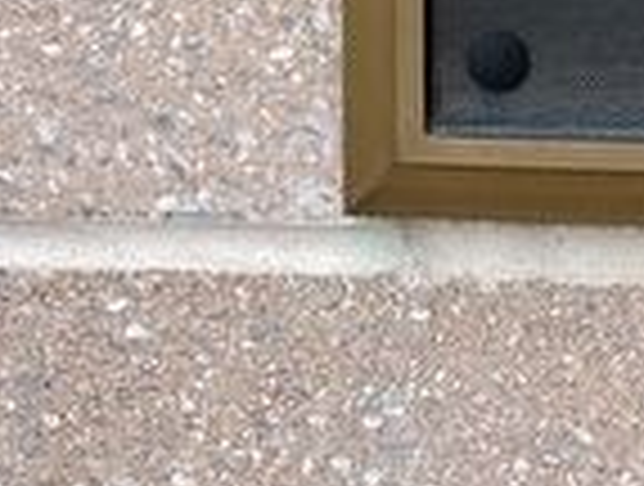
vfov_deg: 9.3
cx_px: 1365
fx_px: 2704
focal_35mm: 145
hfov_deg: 11.9
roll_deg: -0.6
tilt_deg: -5.9
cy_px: -634
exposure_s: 1/583
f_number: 1.6
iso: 50
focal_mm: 5.1
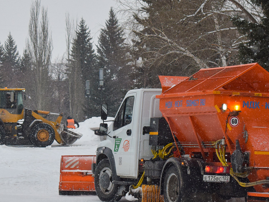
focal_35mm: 126
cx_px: 165
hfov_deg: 15.7
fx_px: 977
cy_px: 110
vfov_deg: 11.8
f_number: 5.6
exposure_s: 1/500
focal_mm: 55
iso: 800
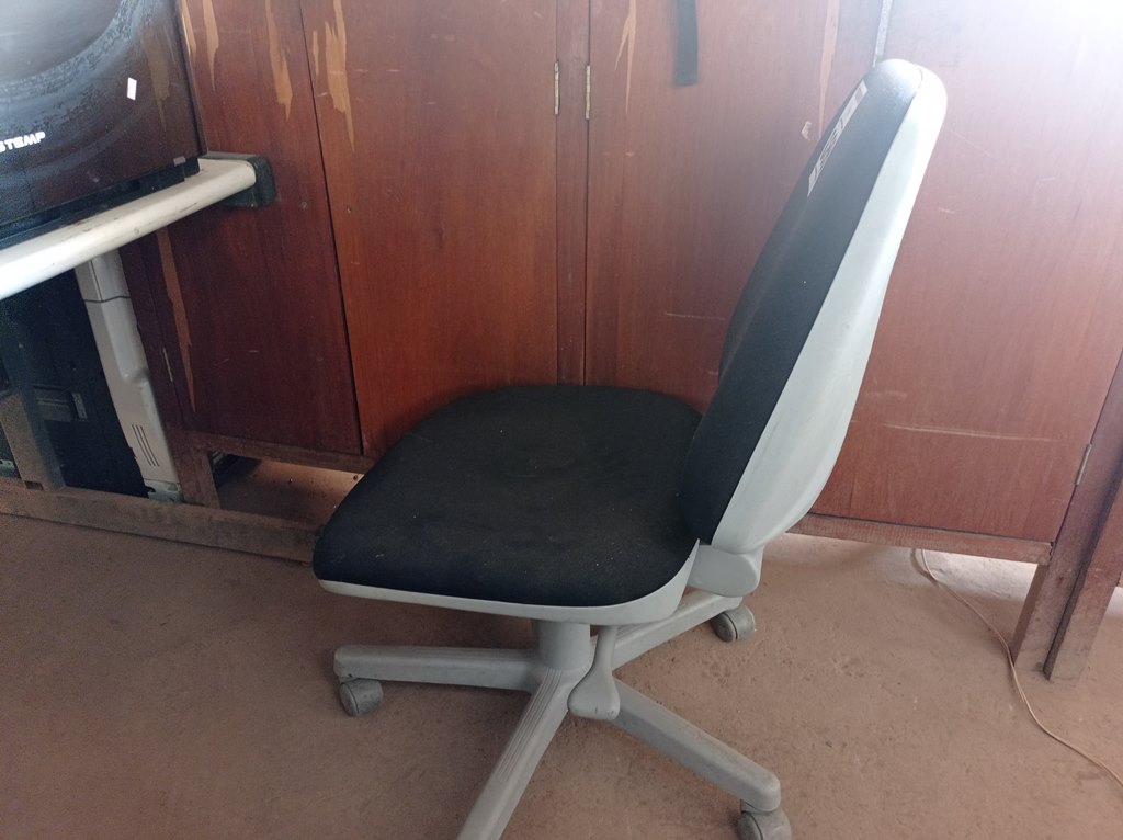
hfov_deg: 63.5
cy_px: 420
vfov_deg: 49.7
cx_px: 562
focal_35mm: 28
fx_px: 908
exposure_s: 1/24
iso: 592
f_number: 1.79
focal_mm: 4.7
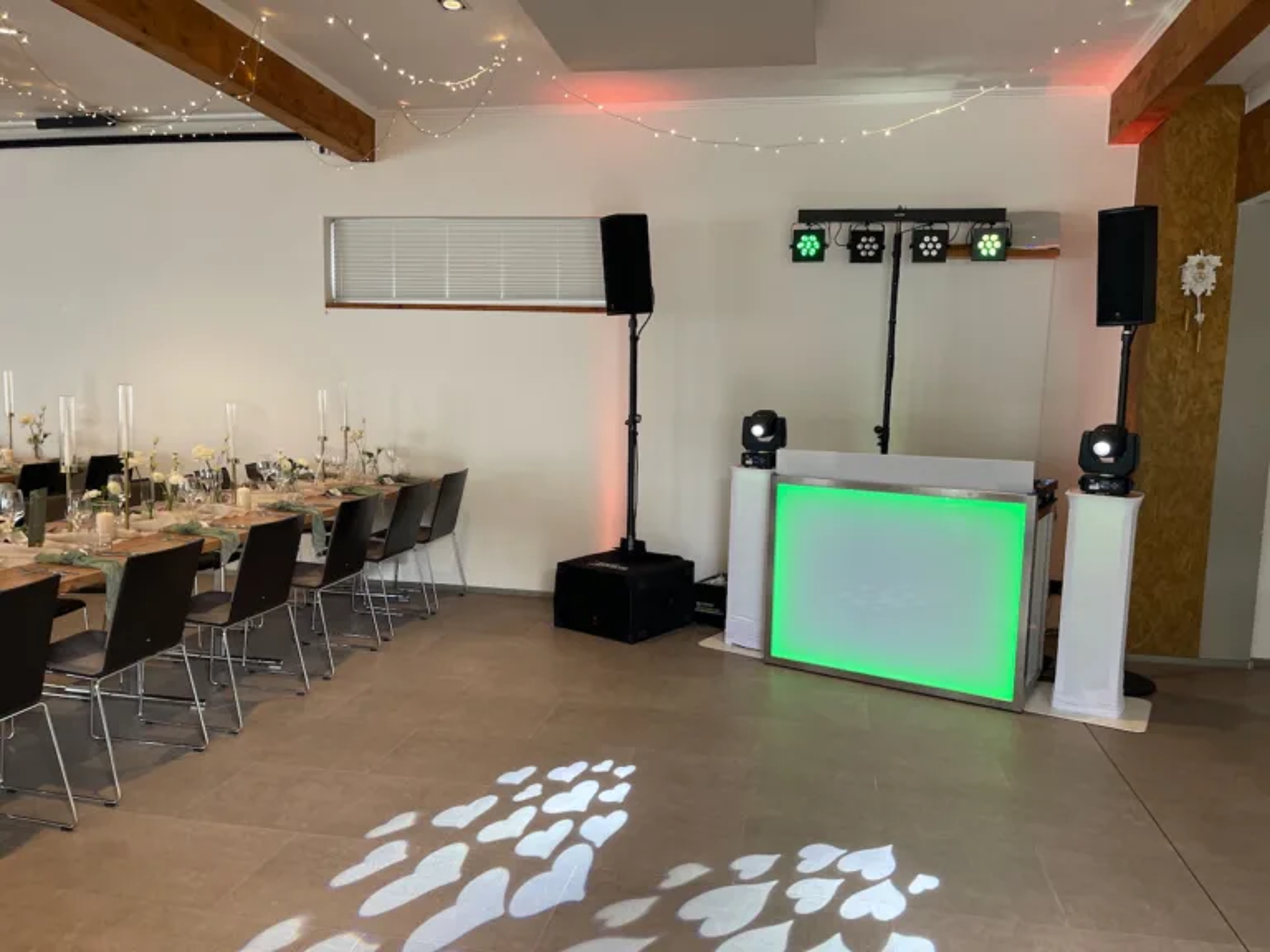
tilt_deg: -7.4
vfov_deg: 54.9
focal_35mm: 25
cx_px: 635
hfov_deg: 69.4
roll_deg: -2.5
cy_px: 476
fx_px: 917
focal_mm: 5.1
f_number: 1.6
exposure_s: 1/100
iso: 100
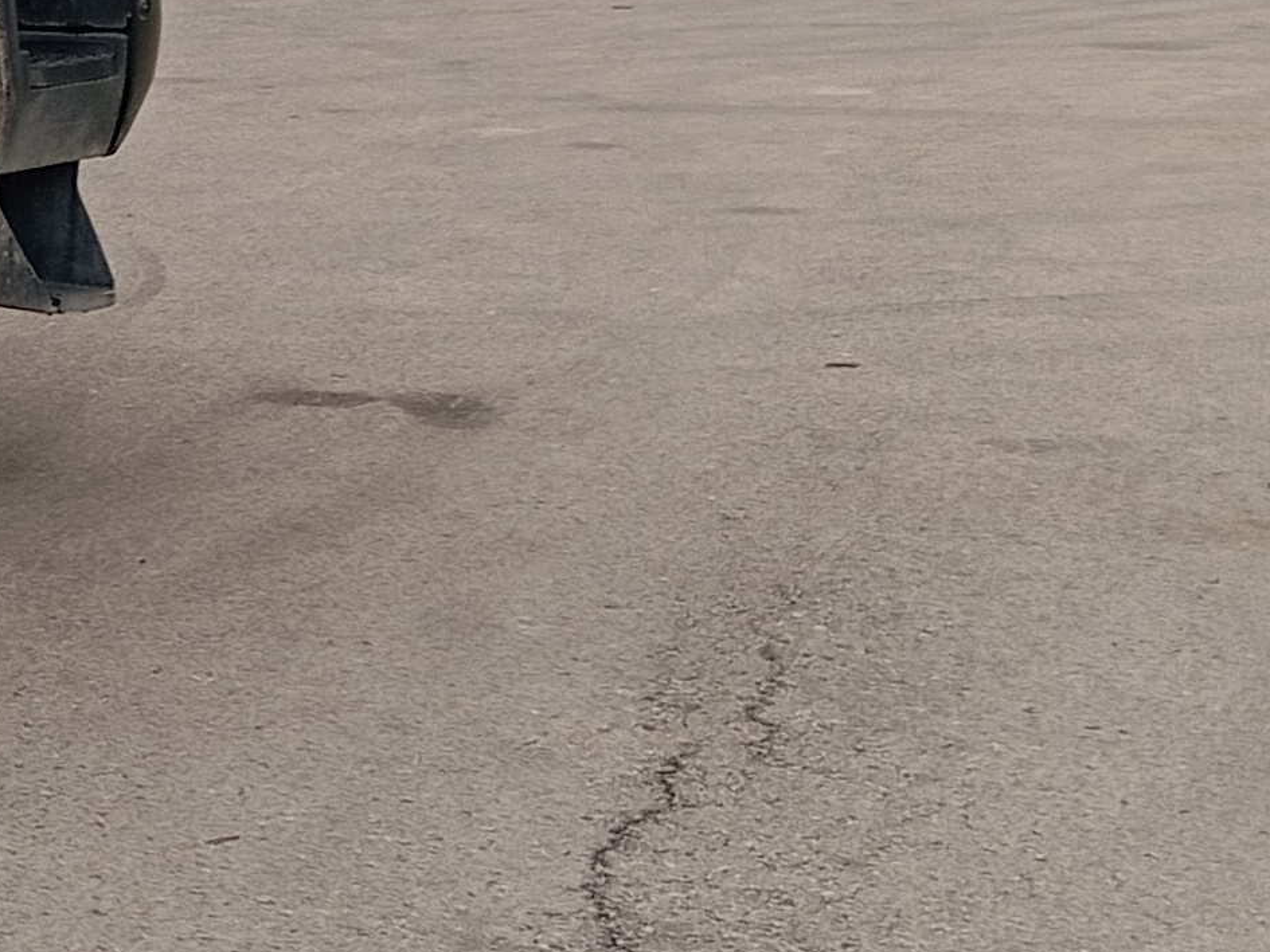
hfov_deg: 13.4
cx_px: -1449
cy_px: 144
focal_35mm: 121
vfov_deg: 12.2
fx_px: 4440
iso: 54
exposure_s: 1/313
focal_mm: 4.22
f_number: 1.8
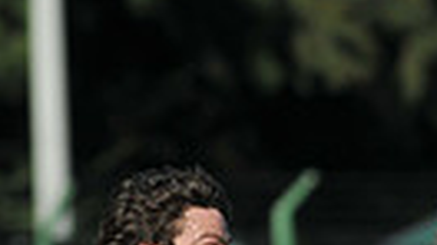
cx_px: 586
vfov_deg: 0.9
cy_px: 568
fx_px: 15191
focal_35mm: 1312
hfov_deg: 1.6
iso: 200
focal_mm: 190
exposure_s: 1/3200
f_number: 3.5
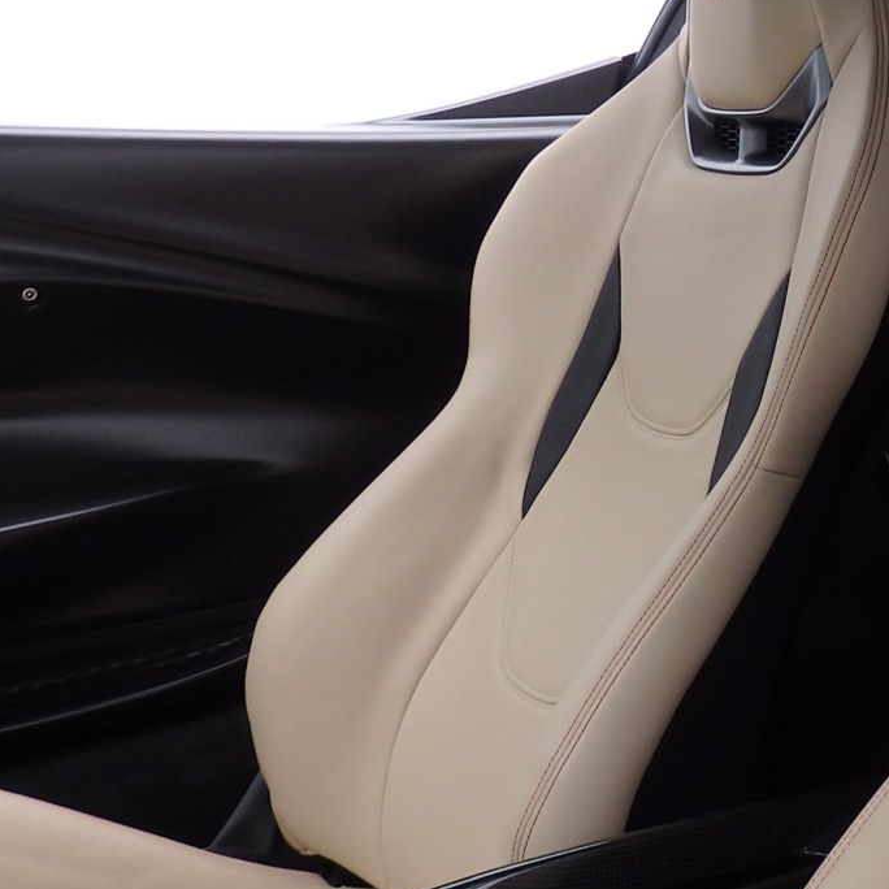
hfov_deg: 24.7
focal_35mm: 62
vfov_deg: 27.2
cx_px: 1100
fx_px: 1801
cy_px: 191
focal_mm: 4.5
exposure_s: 1/30
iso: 125
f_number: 3
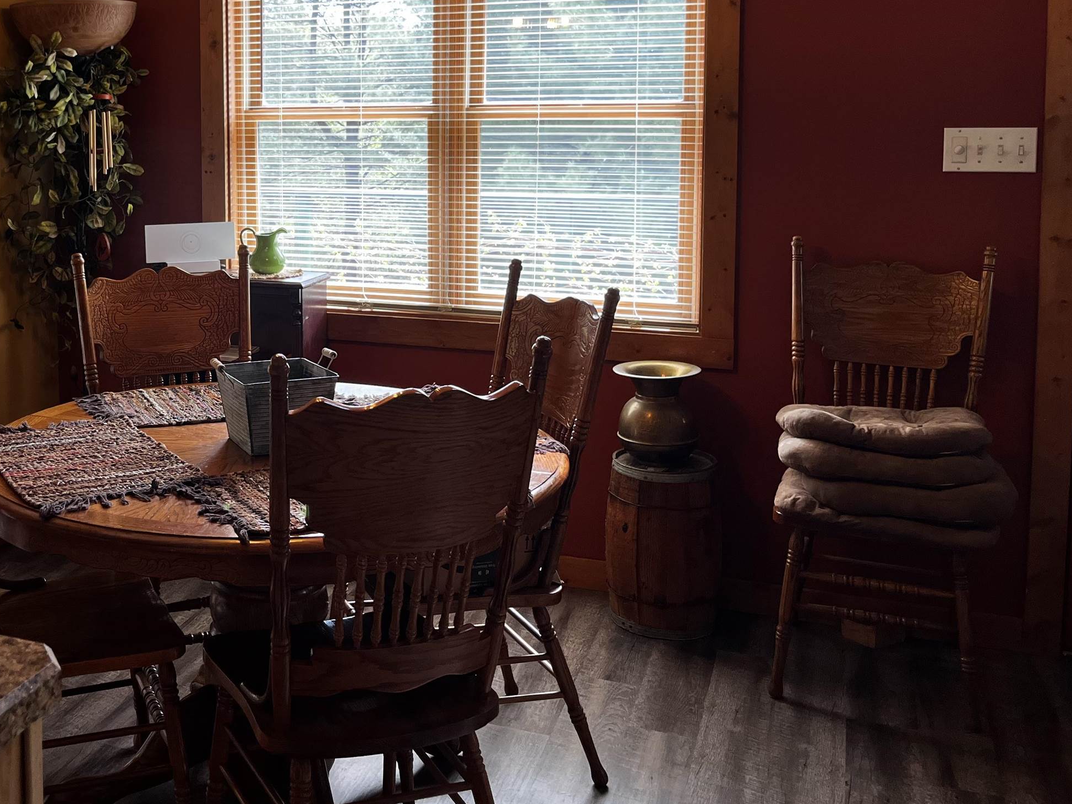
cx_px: 256
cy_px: 216
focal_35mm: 41
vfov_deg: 34.5
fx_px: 1270
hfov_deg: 44.1
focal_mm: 5.1
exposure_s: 1/120
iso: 64
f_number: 1.6
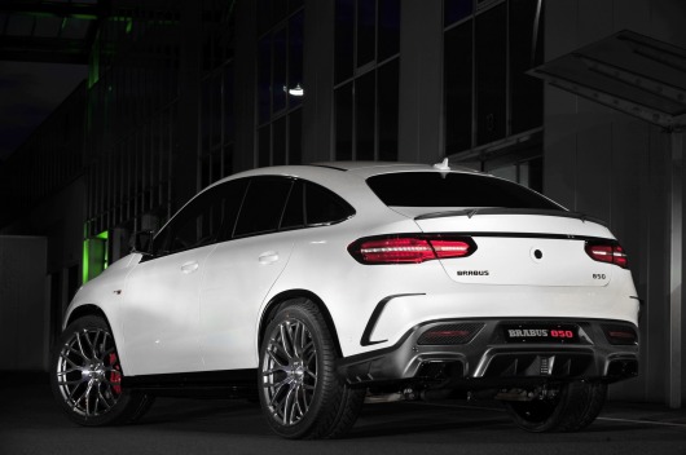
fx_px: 2094
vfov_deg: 12.4
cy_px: 228
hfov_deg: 18.6
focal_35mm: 110
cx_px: 343
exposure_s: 1/1.3
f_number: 11
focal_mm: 110
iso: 200
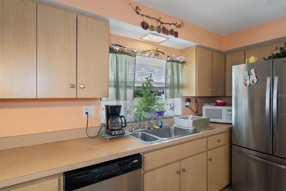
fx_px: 143
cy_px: 96
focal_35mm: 18
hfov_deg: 90.0
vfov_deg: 67.4
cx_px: 143
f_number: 9
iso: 320
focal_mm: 18
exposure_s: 1.3
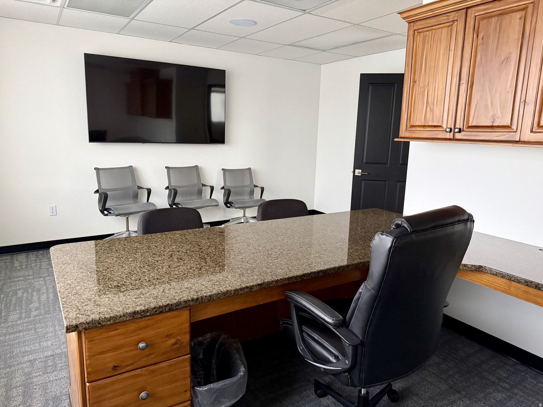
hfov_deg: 71.6
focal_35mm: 24
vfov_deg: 56.8
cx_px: 272
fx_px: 376
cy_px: 204
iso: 800
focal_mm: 6.76
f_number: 1.78
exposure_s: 1/60
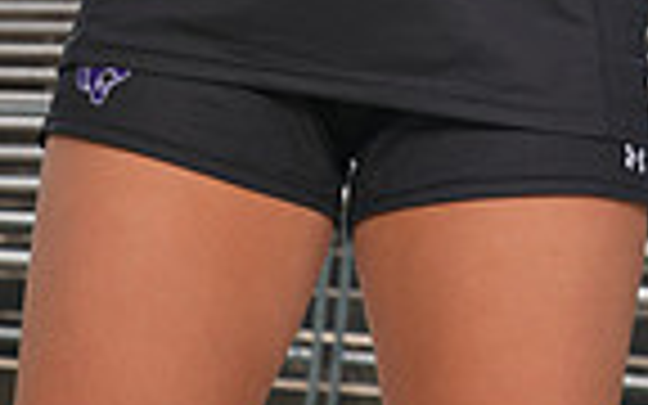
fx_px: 3938
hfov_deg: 9.4
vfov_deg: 5.7
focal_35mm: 223
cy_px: -567
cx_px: 441
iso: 125
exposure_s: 1/200
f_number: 9
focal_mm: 70
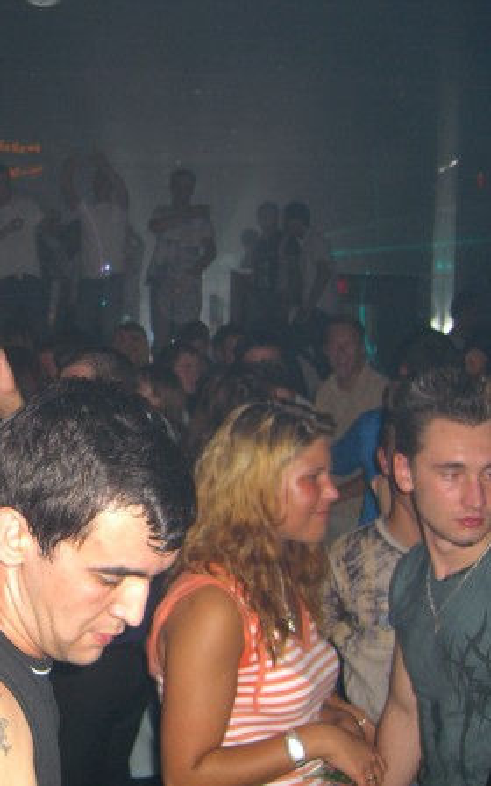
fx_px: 1156
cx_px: 7
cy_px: 393
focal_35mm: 54
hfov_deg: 23.1
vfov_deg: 37.5
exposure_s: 1/60
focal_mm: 7.9
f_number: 2.8
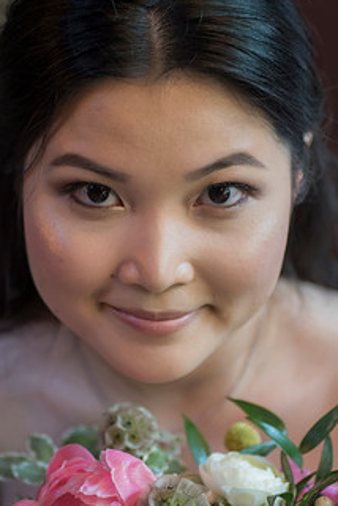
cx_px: 171
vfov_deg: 16.3
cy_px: 232
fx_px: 1774
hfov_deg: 10.9
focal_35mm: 126
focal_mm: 90
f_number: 3.5
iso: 1250
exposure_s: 1/100
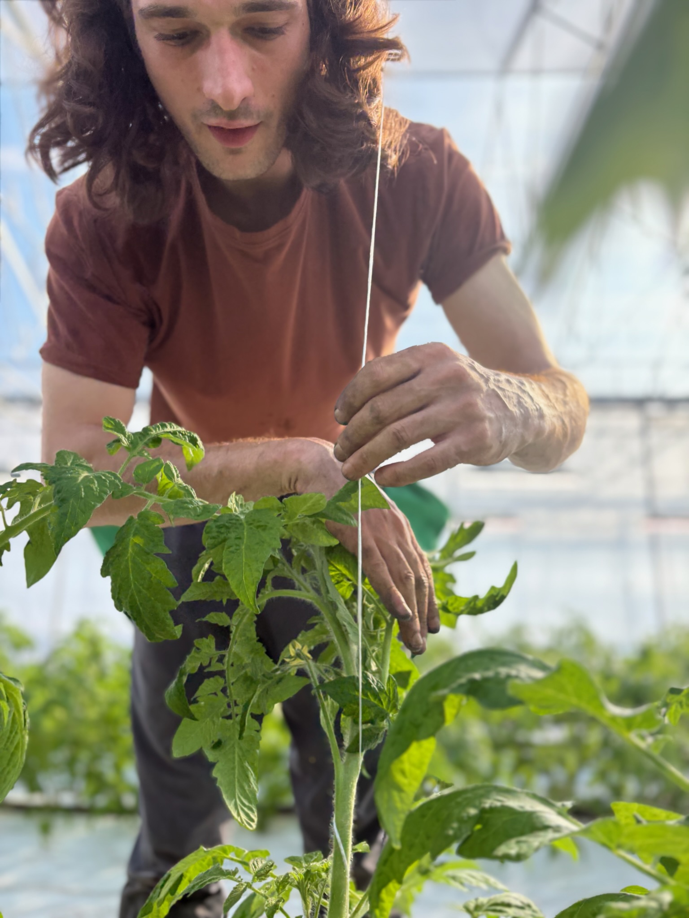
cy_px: 459
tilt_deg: +14.2
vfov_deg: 67.3
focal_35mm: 26
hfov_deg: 53.1
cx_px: 344
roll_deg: +0.9
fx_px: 690
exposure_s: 1/2451
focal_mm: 5.96
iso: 50
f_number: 1.6
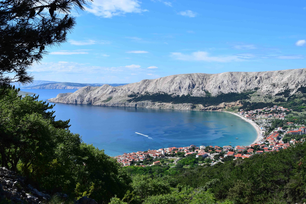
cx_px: 153
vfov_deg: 33.0
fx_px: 344
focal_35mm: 40
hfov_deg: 47.9
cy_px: 102
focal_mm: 27
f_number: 11
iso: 320
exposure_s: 1/500
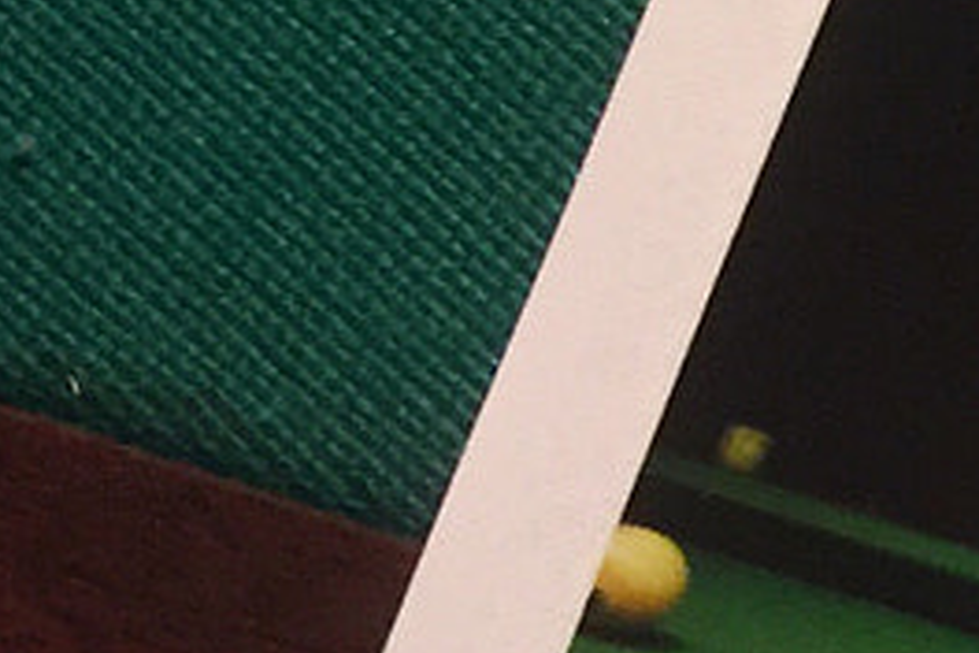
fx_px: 4976
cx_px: 2800
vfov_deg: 7.5
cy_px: 401
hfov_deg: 9.3
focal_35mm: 183
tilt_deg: -77.9
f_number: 2.2
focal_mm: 4.15
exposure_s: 1/33
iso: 160
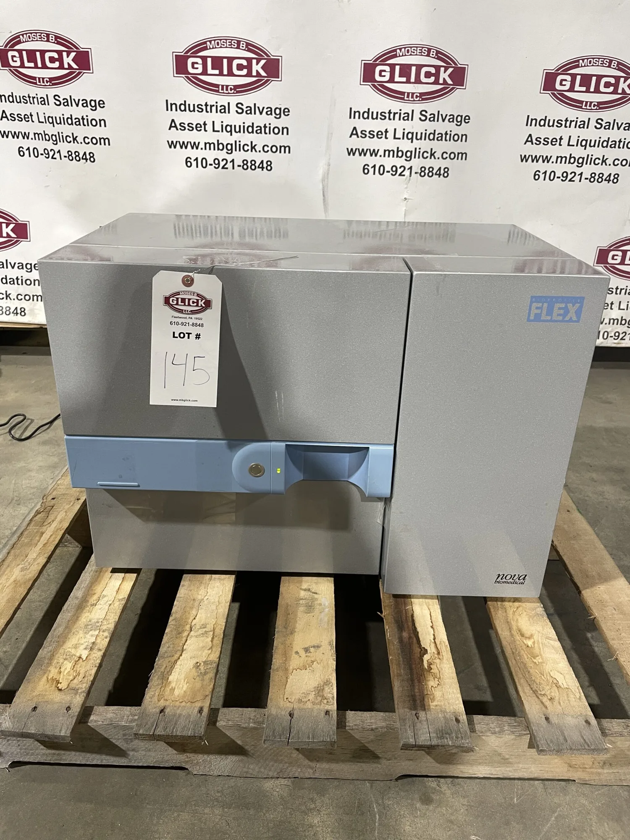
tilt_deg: -24.3
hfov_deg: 53.1
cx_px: 315
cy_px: 420
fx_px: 631
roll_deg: -1.8
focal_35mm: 26
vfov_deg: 67.3
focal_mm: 4.2
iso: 160
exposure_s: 1/60
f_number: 1.6
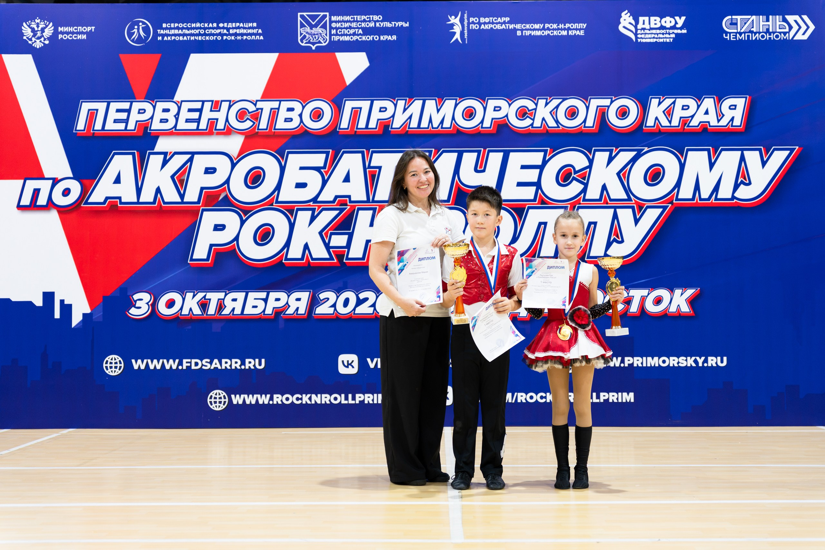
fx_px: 1198
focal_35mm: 52
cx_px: 422
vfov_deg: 25.9
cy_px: 271
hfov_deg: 38.0
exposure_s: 1/320
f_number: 2.8
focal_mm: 50.9
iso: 2000
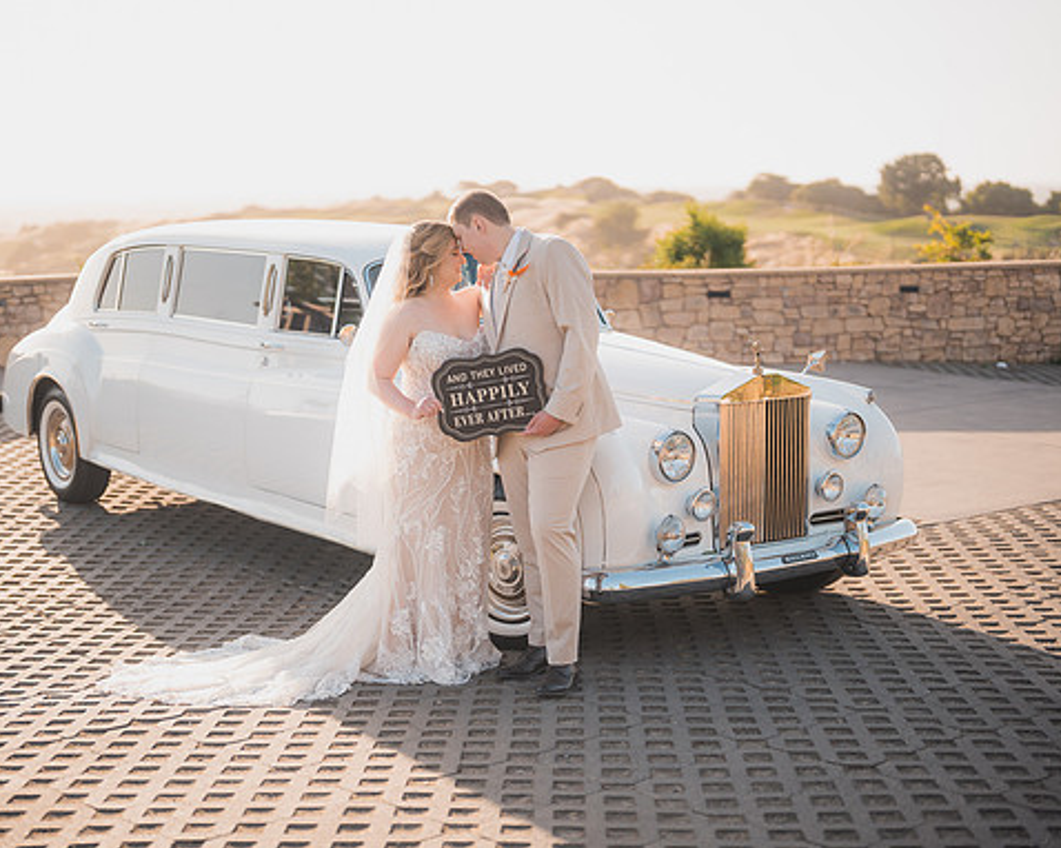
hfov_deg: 33.0
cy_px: 425
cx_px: 464
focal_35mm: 57
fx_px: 1789
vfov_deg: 26.7
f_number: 1.2
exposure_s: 1/5000
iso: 200
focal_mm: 50
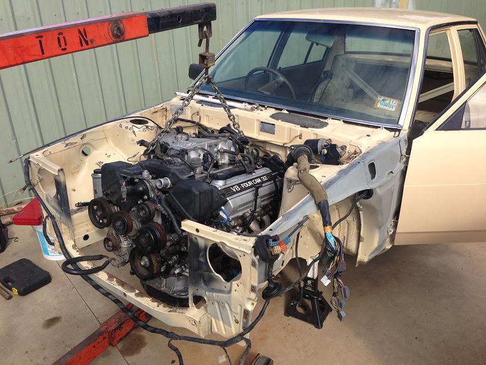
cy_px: 182
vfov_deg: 42.9
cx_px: 243
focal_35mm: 33
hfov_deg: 55.4
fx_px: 463
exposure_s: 1/1063
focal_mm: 4.13
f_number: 2.4
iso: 50
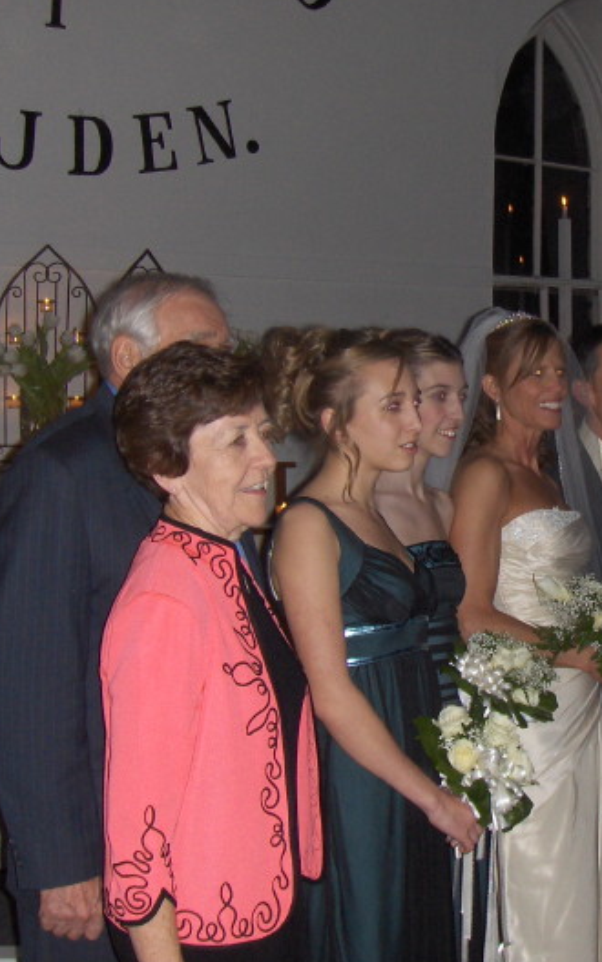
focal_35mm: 66
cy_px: 453
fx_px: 1730
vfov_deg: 31.0
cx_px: 584
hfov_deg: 19.2
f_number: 3.5
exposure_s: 1/60
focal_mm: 6.5
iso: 100
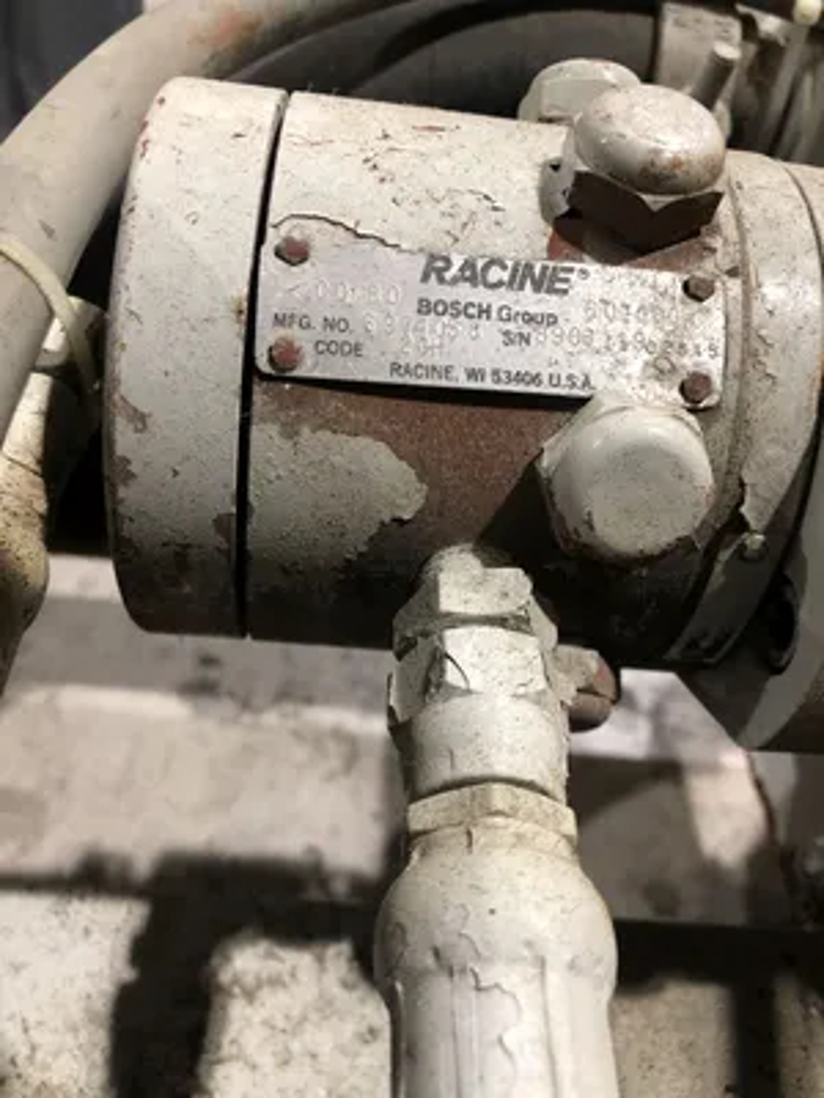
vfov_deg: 63.4
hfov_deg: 49.7
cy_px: 549
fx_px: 889
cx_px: 412
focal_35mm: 28
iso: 50
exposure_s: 1/15
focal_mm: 4
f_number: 1.8
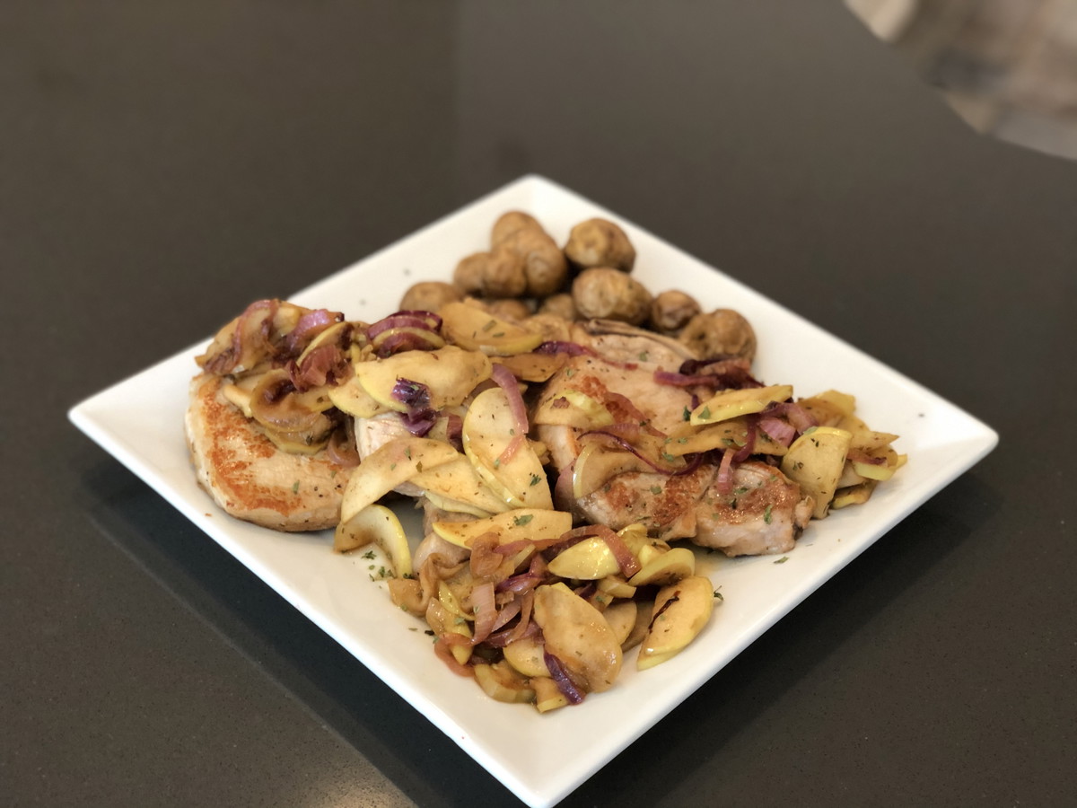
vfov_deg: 28.0
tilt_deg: -39.4
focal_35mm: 52
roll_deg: -1.2
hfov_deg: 36.8
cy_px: 404
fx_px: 1618
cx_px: 538
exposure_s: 1/30
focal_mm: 6
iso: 125
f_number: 2.4
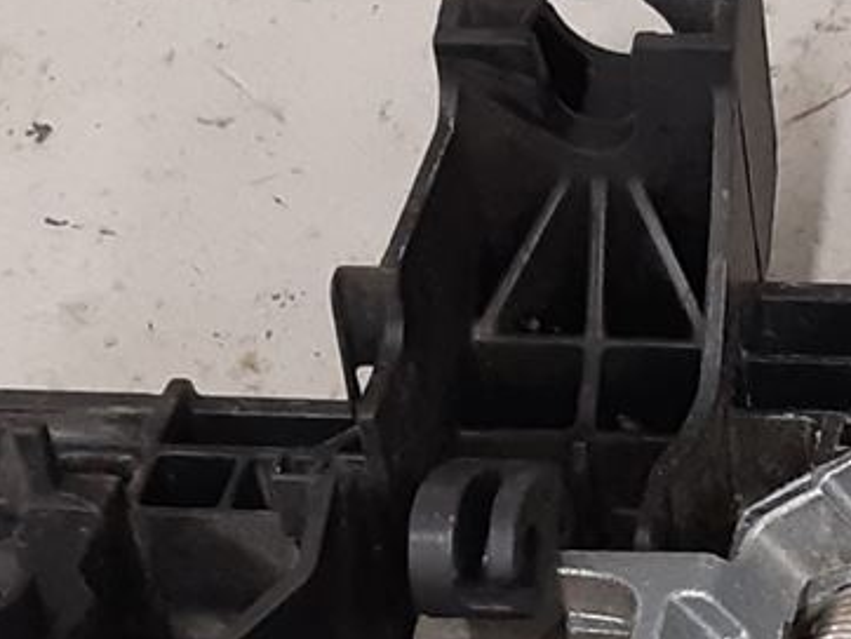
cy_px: 832
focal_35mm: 147
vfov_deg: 9.9
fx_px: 3616
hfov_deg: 13.1
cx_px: 1006
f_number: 1.7
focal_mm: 3.93
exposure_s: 1/50
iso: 200
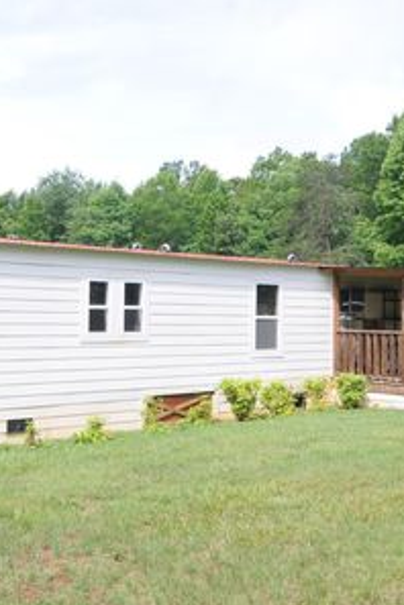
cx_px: 243
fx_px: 721
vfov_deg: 45.6
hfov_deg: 31.2
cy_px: 297
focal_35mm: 43
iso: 200
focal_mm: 17
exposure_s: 1/250
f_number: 7.1
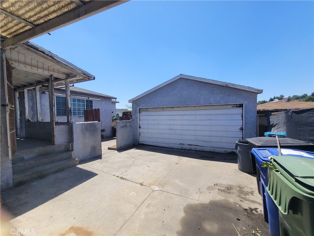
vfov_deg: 89.9
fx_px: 118
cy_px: 118
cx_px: 157
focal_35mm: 13
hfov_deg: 106.2
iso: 50
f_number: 2.2
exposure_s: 1/1614
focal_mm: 2.2
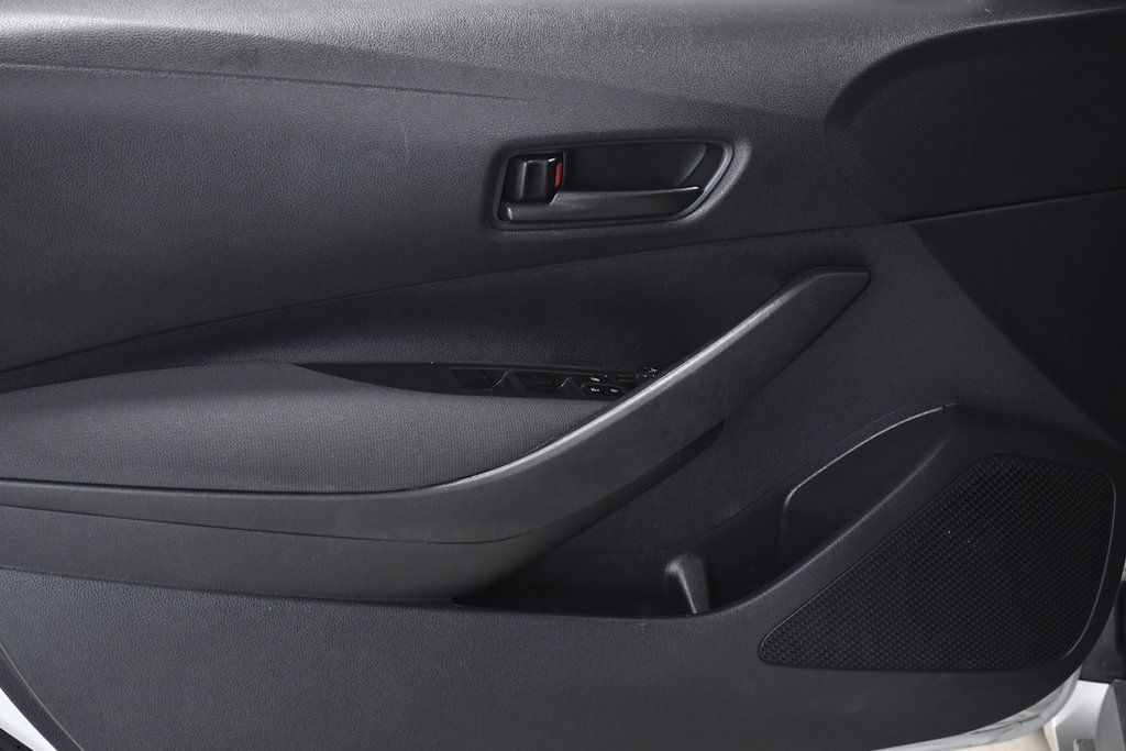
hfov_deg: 31.9
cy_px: 376
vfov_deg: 21.6
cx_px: 563
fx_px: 1971
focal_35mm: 63
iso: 1250
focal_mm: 42
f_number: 5.6
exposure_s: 1/125
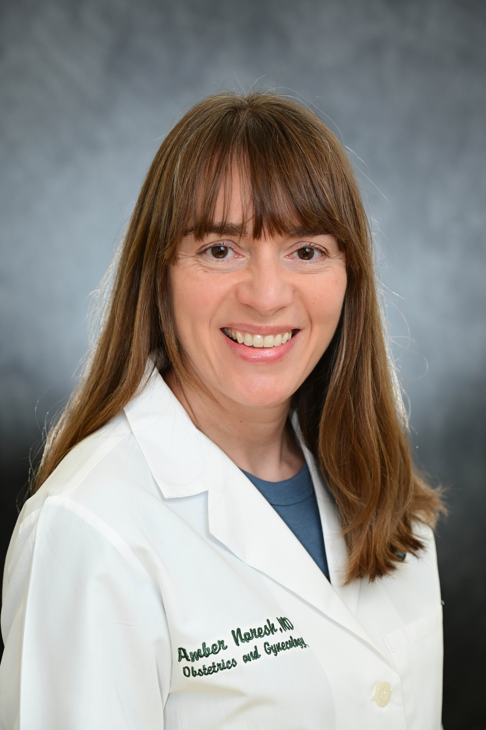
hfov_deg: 13.9
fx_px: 1987
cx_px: 243
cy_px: 365
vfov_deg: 20.8
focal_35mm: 98
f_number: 4.5
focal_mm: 98
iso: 640
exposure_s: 1/125
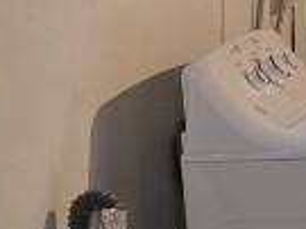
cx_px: 843
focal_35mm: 175
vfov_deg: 8.5
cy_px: 100
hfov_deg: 9.4
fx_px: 1546
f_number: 1.7
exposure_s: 1/120
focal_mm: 6.3
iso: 640
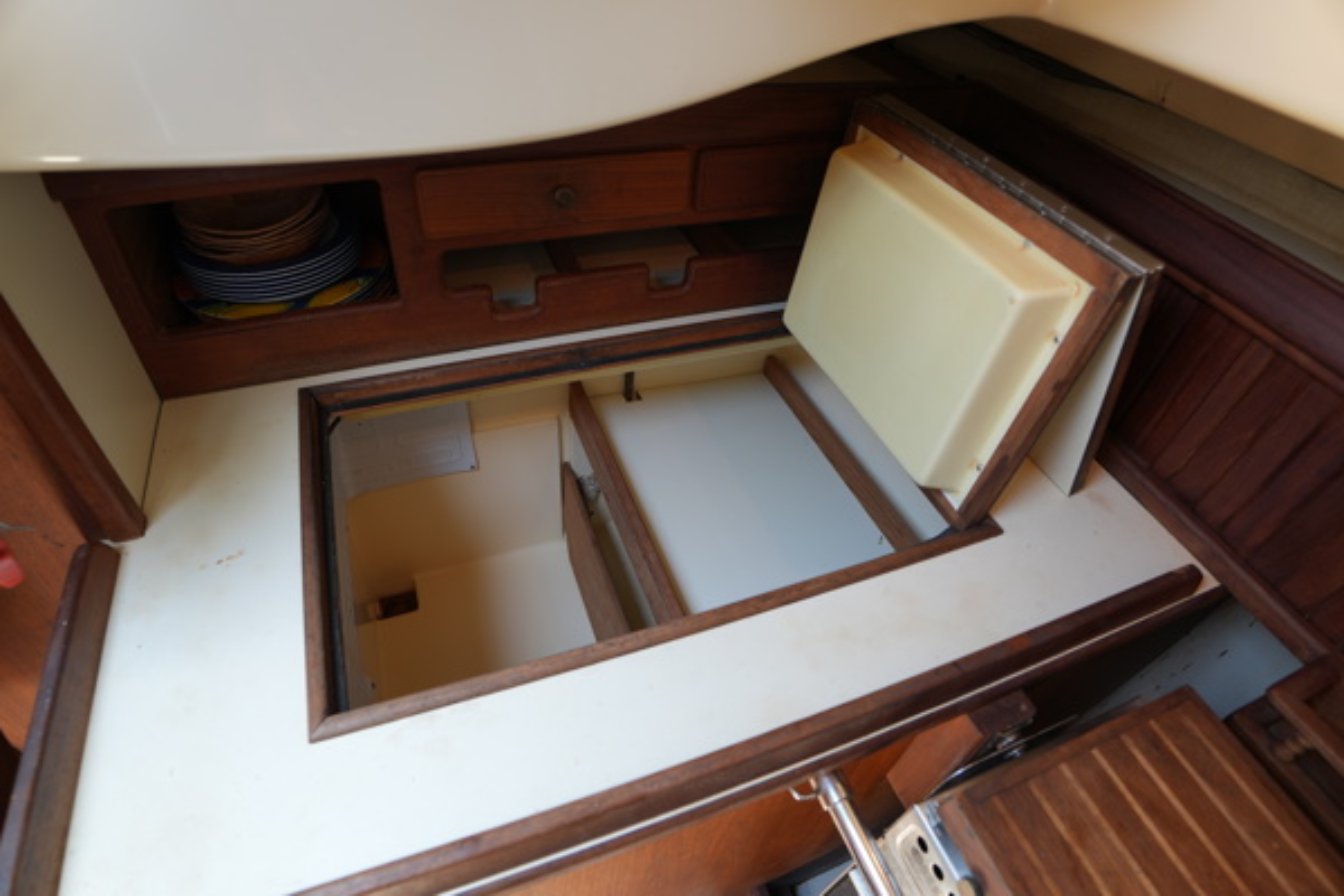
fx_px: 672
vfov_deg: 67.4
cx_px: 672
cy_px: 448
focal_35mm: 18
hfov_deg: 90.0
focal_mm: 12
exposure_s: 1/50
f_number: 2.2
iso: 100
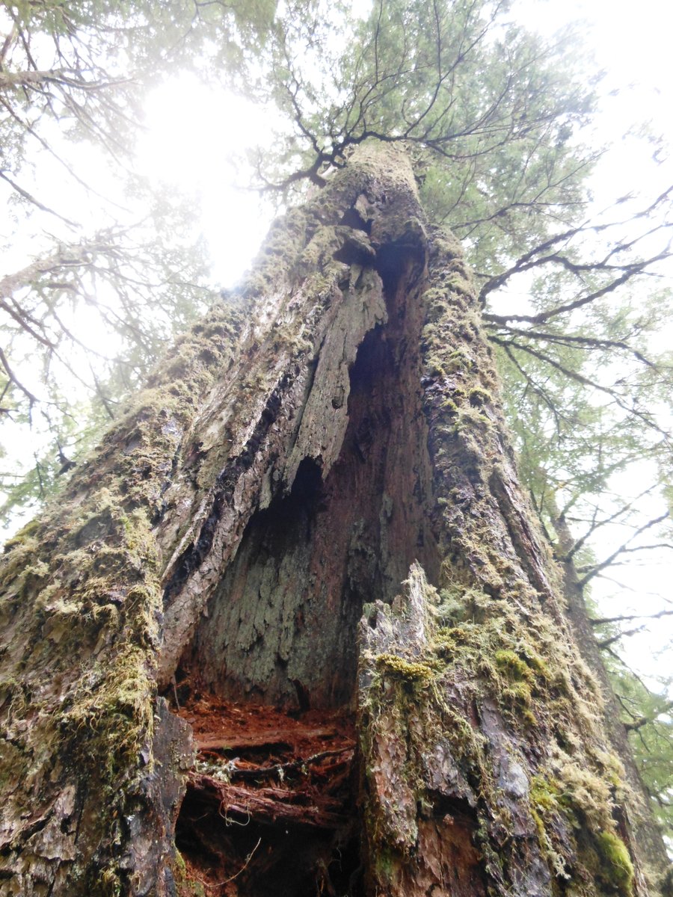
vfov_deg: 69.4
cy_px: 448
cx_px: 336
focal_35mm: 25
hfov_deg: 54.9
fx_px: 648
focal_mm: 4.5
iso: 320
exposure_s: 1/30
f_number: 3.2
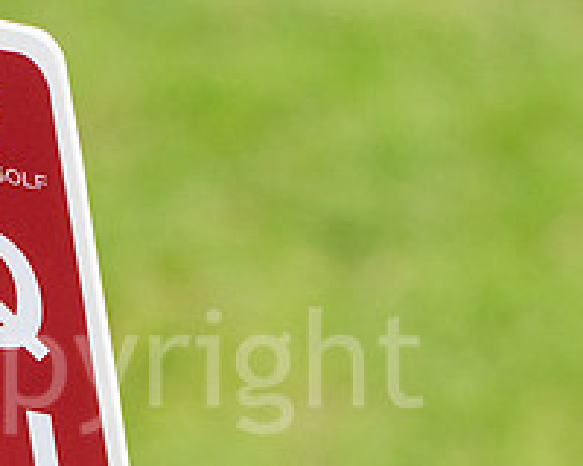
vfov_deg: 1.9
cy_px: 549
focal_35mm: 815
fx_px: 14062
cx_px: 242
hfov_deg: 2.4
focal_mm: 200
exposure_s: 1/1250
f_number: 5.6
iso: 1250
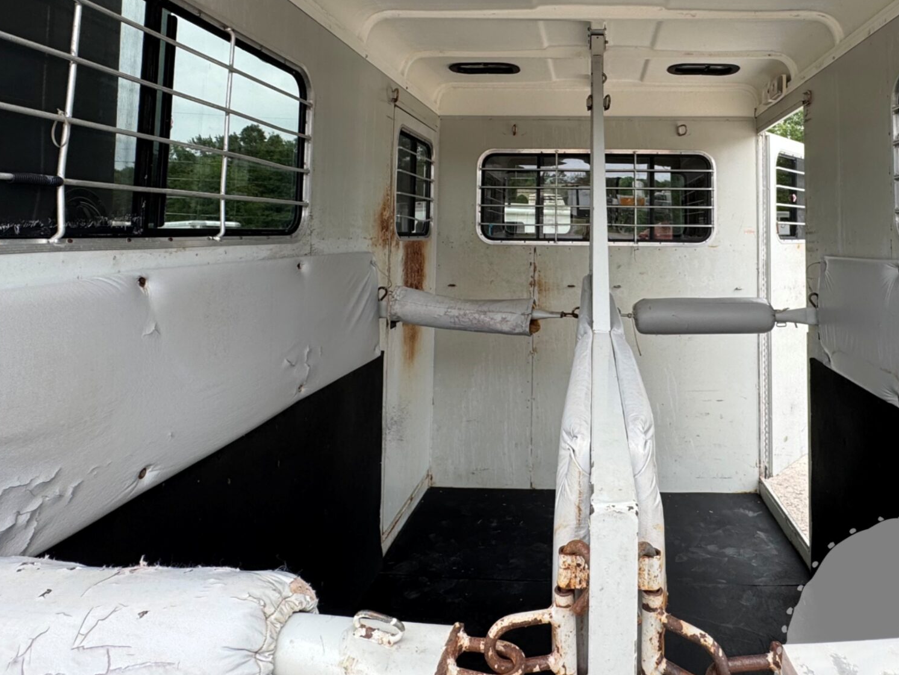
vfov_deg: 54.9
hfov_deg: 70.2
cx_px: 574
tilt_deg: +4.5
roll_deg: -1.0
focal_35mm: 24
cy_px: 195
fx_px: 623
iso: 40
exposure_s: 1/440
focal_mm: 2.22
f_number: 2.2
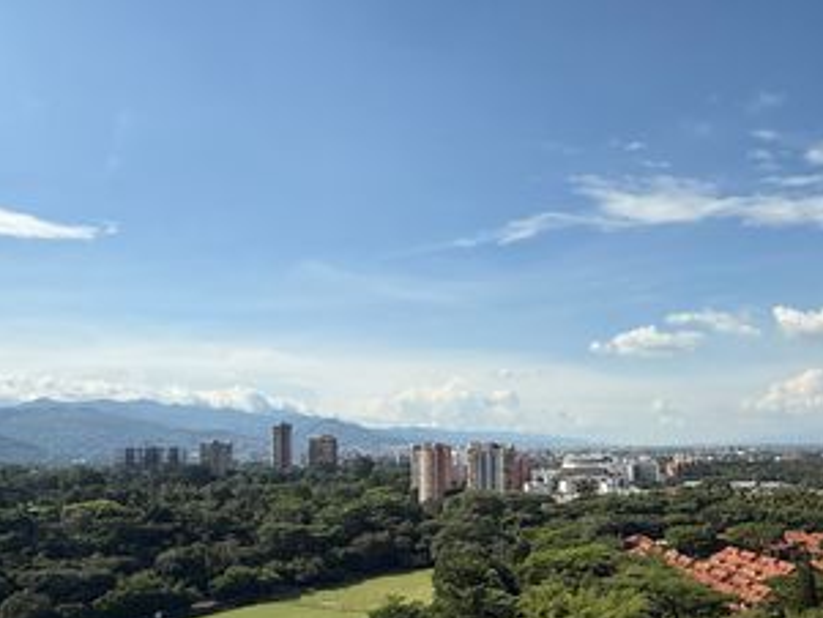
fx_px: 737
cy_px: 418
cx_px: 556
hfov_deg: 56.9
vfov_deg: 44.7
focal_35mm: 31
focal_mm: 2.22
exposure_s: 1/2976
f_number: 2.2
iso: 50
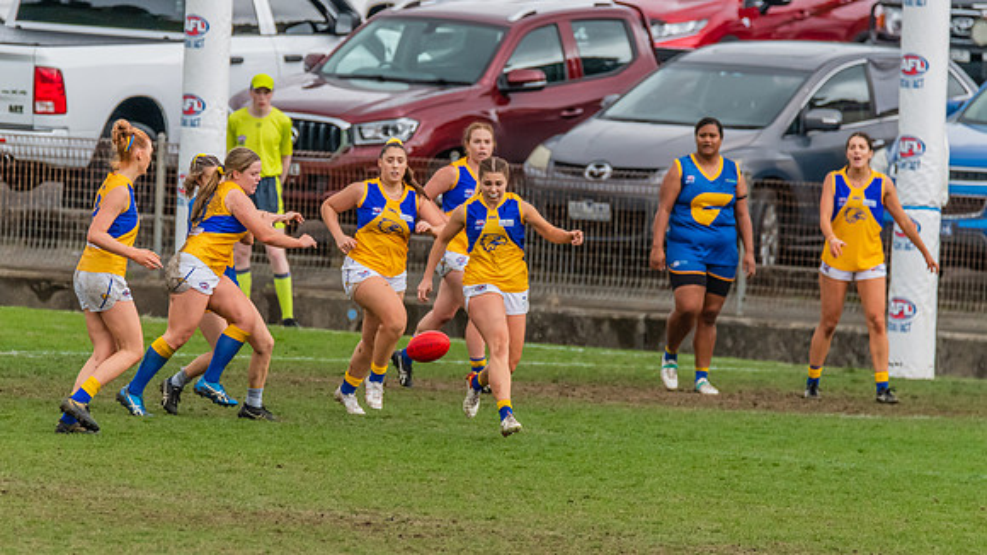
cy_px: 313
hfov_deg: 2.8
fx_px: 19911
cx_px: 480
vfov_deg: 1.6
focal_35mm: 761
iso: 1600
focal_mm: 550
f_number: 6.3
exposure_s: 1/1250
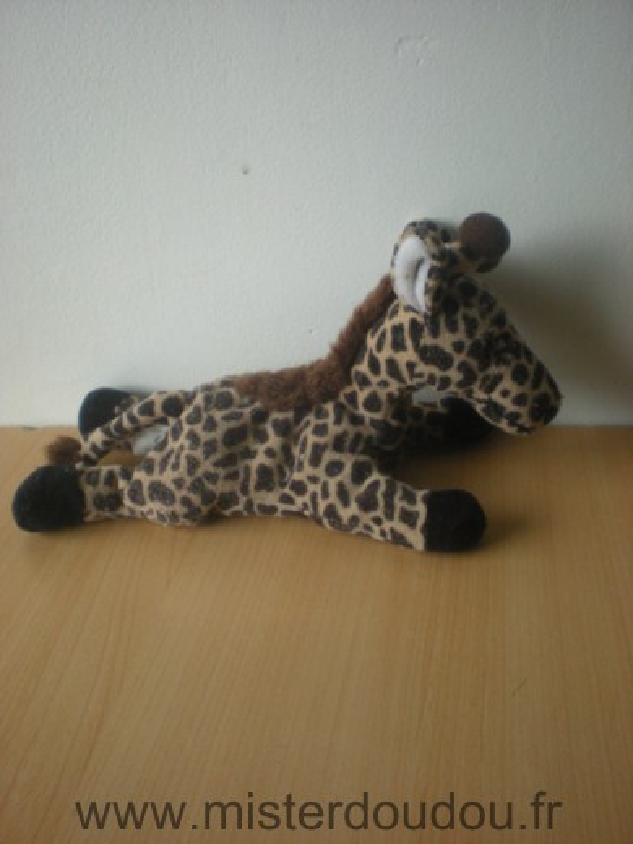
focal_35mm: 38
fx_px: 927
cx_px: 316
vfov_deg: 49.0
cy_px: 422
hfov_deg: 37.7
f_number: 3.1
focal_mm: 6.3
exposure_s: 1/55.8
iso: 190
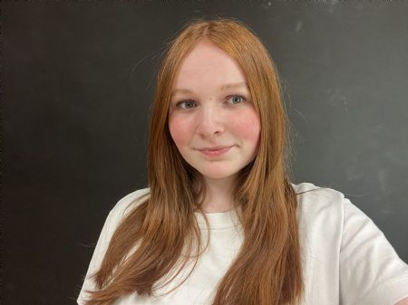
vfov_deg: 58.8
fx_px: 271
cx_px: 204
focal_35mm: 23
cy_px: 152
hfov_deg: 74.0
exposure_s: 1/50
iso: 125
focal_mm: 2.71
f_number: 2.2
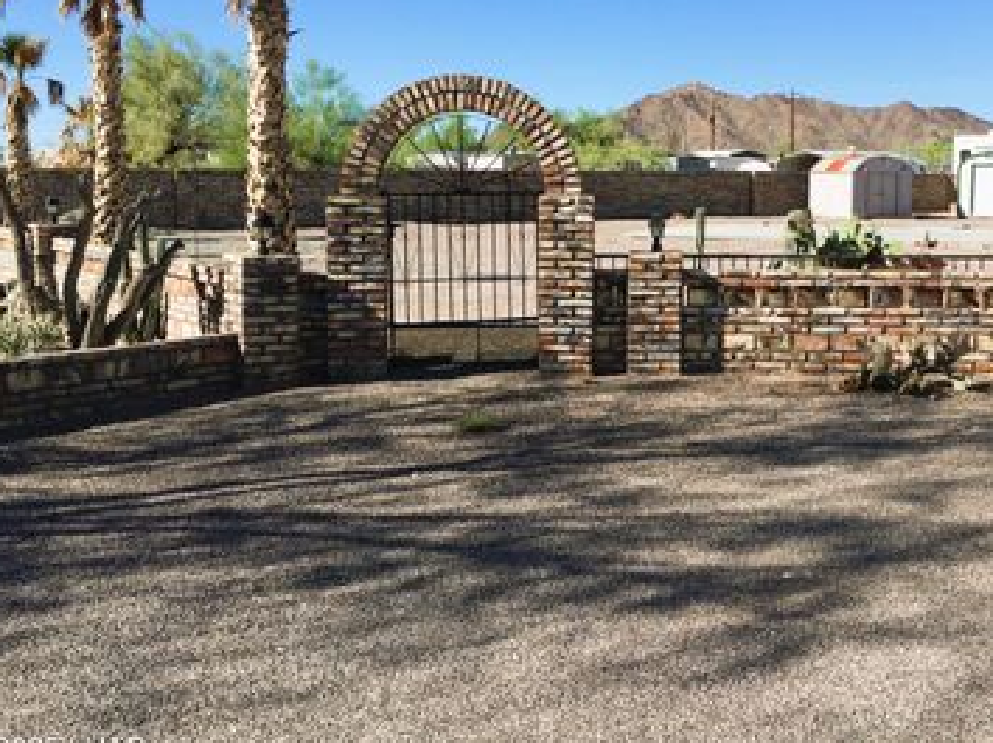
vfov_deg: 34.9
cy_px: 271
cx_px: 670
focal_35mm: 41
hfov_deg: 45.0
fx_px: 1175
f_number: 2.2
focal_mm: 4.15
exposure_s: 1/1538
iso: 25
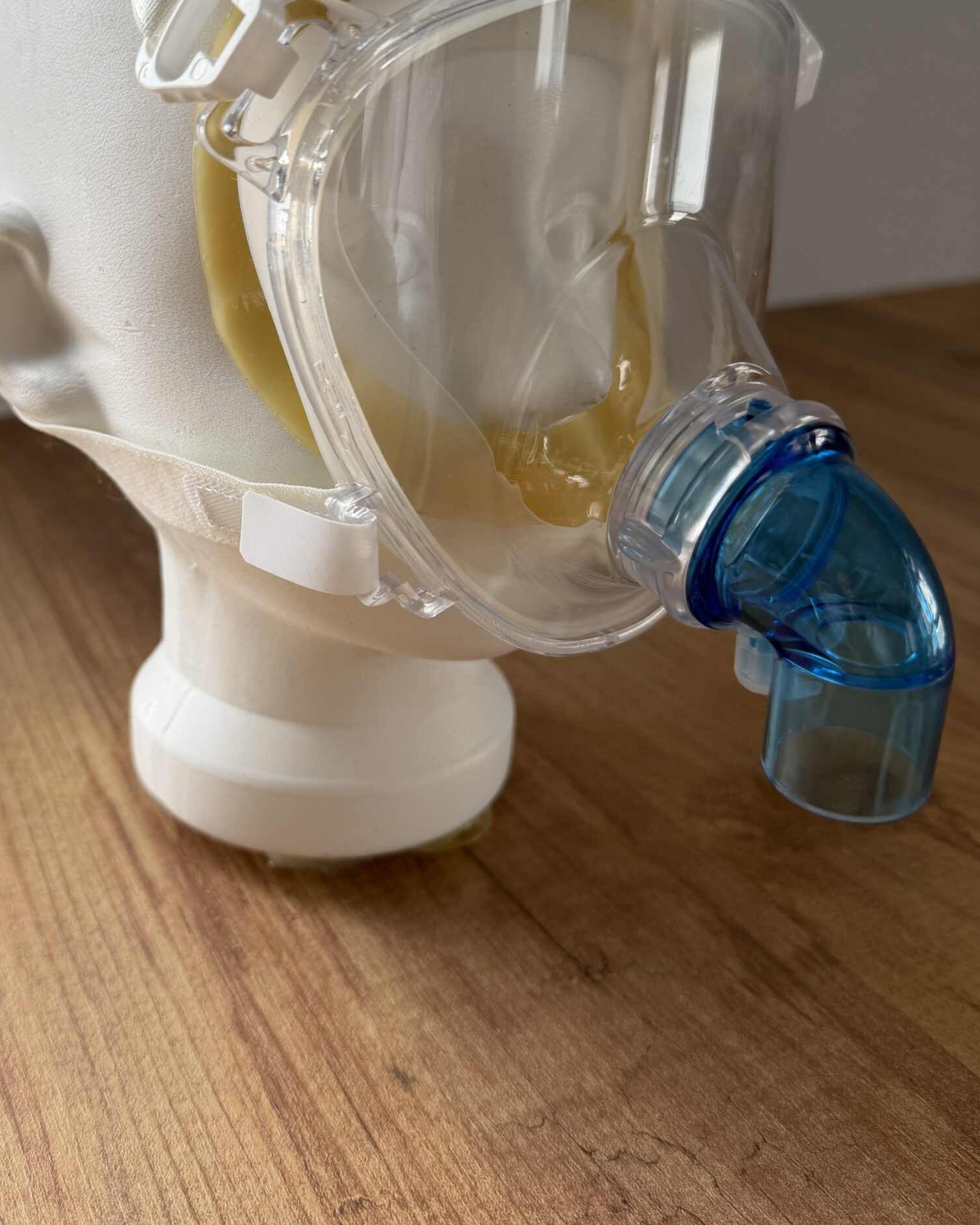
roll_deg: -2.3
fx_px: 1160
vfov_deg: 55.3
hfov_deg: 45.4
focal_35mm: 32
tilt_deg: -23.3
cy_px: 499
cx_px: 360
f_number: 1.78
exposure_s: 1/177
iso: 64
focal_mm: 6.76
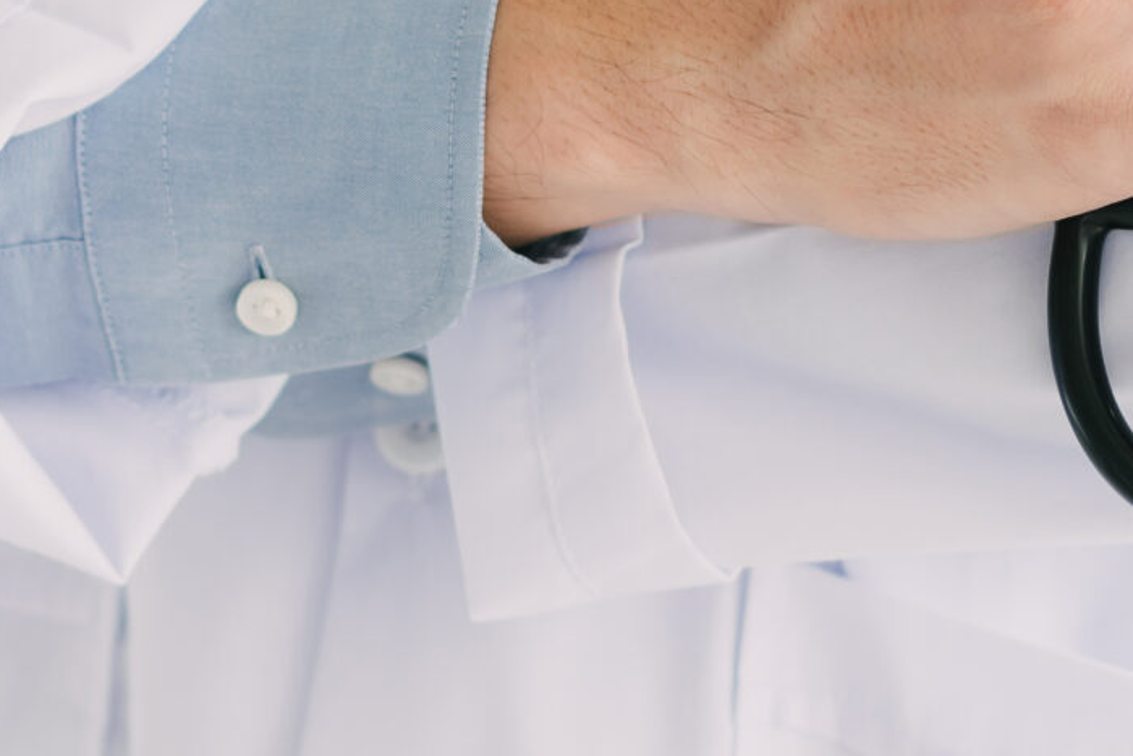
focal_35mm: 311
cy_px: -347
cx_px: 58
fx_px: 9789
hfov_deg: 6.6
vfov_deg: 4.4
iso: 250
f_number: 2.8
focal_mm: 85
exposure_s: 1/125
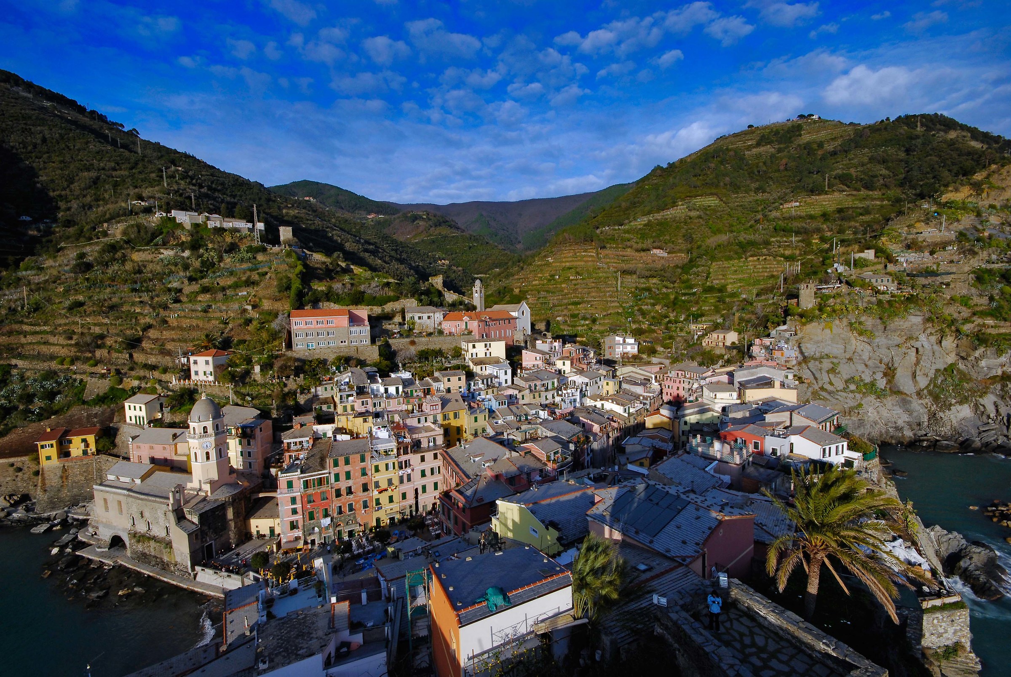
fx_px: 422
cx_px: 506
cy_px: 338
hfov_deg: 100.3
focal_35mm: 15
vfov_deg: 77.5
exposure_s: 1/100
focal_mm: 10
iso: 200
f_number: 16
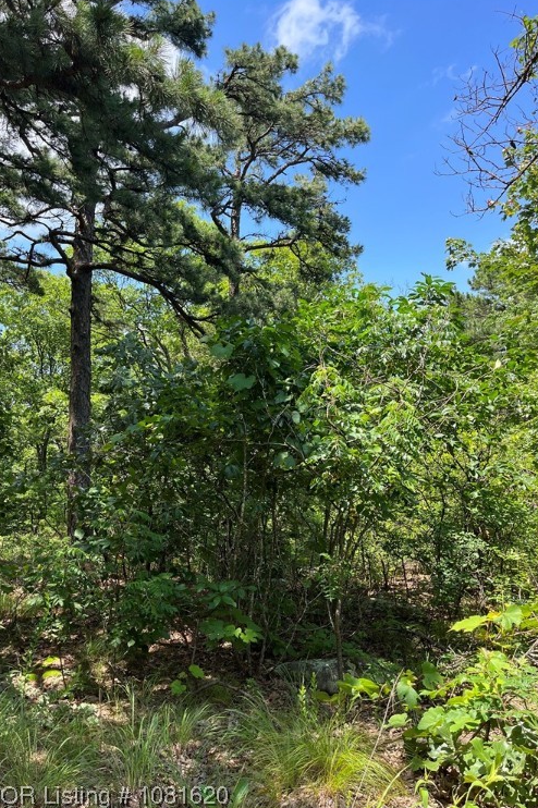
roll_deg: +0.4
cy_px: 402
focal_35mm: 28
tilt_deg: +3.4
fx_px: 628
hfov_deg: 46.3
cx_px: 239
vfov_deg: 65.5
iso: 50
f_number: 1.6
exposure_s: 1/777
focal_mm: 5.1
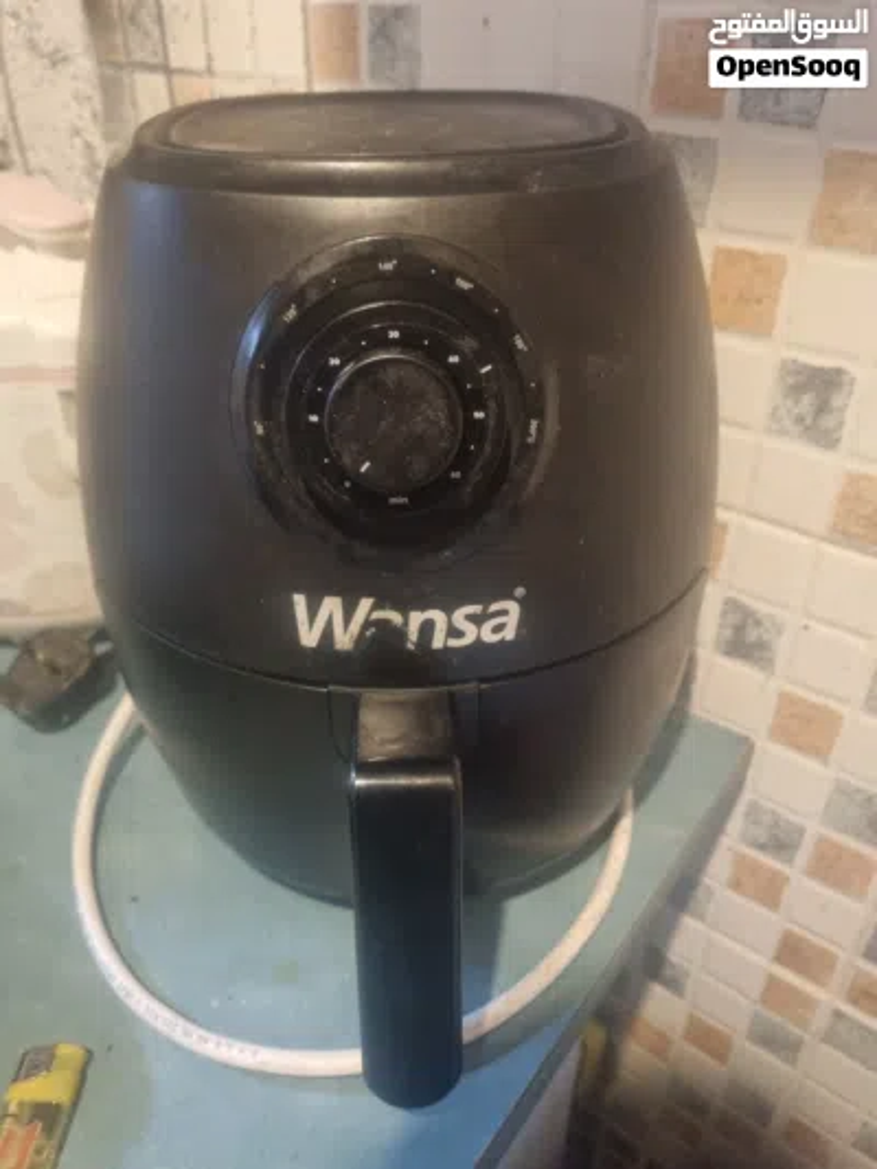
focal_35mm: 26
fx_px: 878
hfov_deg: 53.1
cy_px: 584
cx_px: 438
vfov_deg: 67.3
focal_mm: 5.4
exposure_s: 1/25
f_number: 1.8
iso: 1250
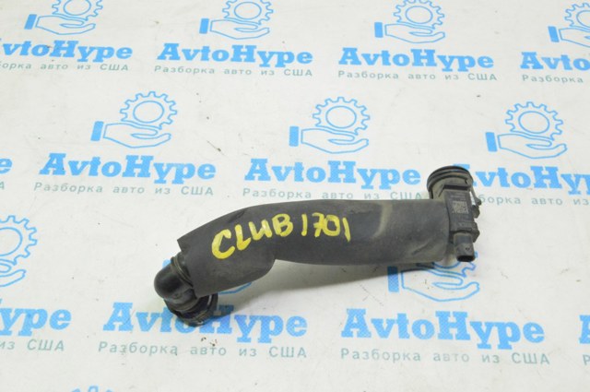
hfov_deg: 42.4
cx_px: 295
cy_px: 196
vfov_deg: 28.9
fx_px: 761
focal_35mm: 46
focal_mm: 31
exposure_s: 1/20
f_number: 20
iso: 6400
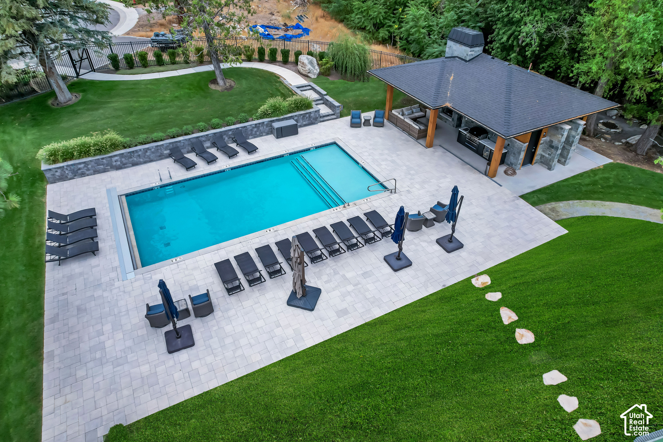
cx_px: 332
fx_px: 405
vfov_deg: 57.2
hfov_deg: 78.6
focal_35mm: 22
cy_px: 221
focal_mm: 8.38
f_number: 2.8
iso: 100
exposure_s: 1/125
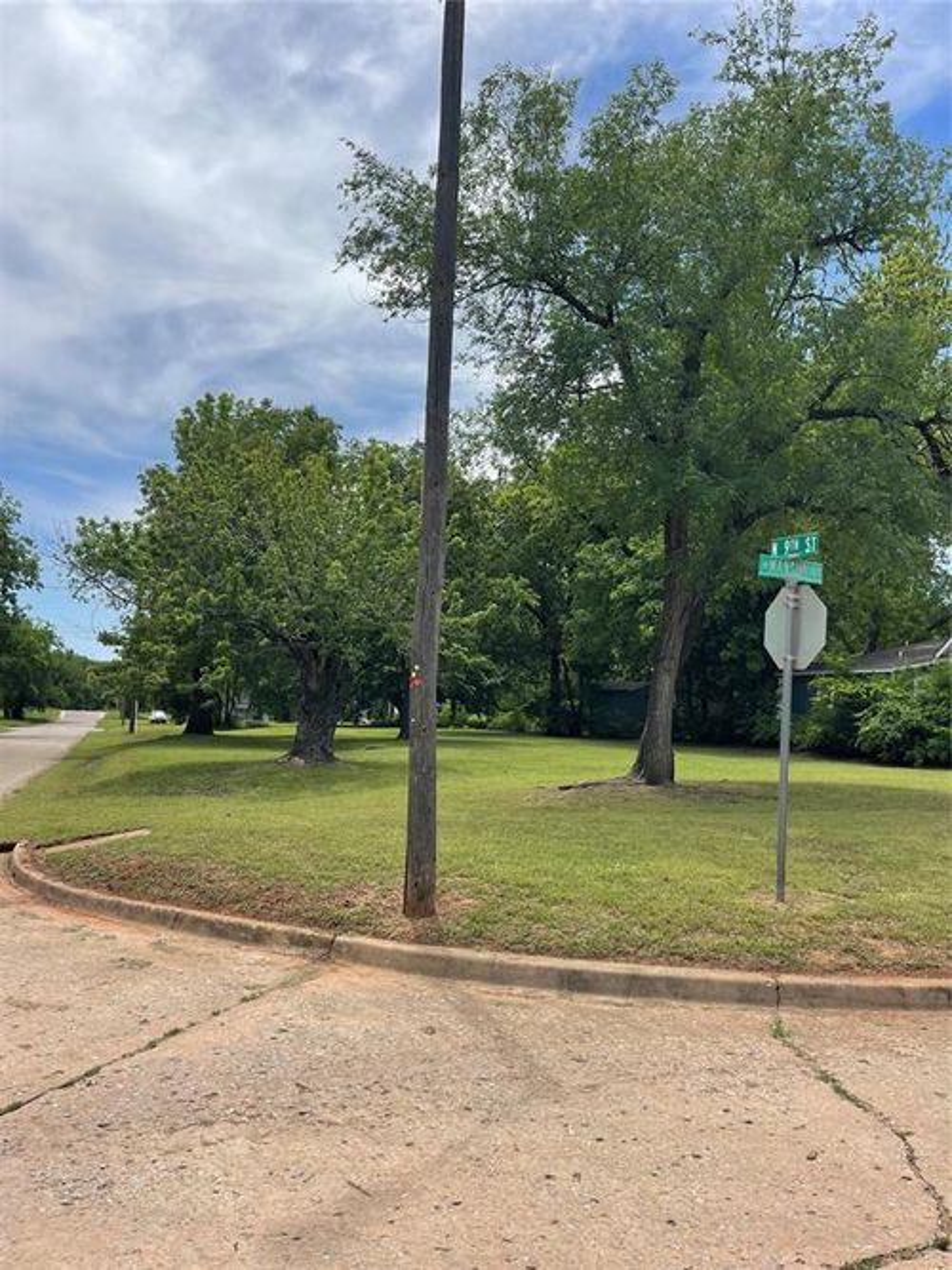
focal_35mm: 25
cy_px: 635
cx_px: 476
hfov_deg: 54.9
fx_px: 917
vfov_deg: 69.4
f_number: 1.6
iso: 32
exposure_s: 1/2660
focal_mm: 5.1
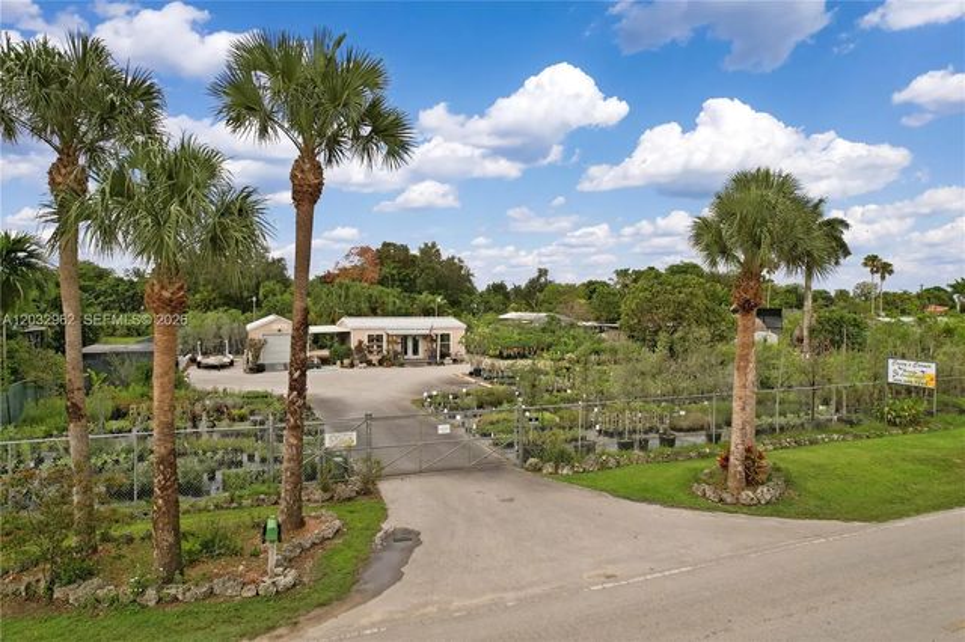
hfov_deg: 78.6
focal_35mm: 22
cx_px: 482
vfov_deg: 57.2
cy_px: 321
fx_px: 589
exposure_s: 1/730
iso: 100
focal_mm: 8.38
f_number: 2.8
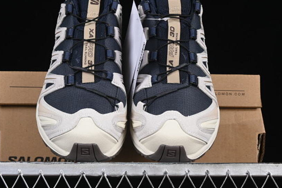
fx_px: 775
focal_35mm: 99
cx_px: 132
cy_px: 85
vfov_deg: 13.8
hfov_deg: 20.6
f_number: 8
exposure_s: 1/80
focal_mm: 50
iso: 160
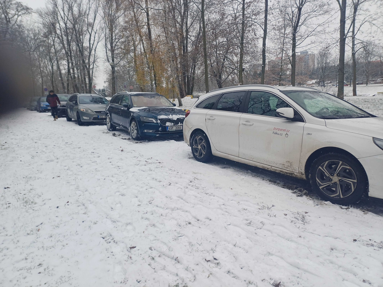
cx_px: 192
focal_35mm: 25
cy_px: 144
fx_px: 277
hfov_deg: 69.4
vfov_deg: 54.9
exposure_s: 1/436
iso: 50
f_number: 1.8
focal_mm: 4.65
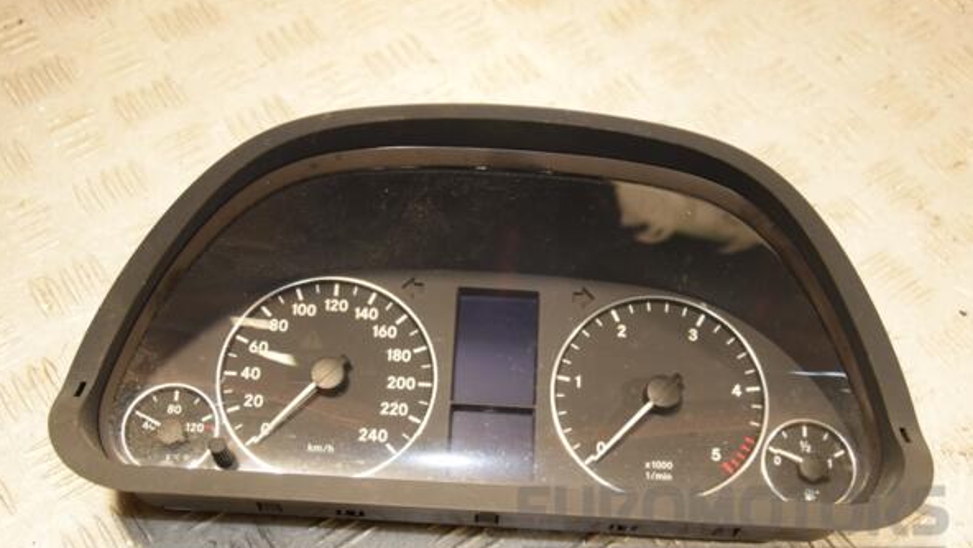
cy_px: 291
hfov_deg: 40.6
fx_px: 1316
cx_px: 486
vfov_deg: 23.5
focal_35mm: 51
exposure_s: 1/200
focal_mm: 32
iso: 800
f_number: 5
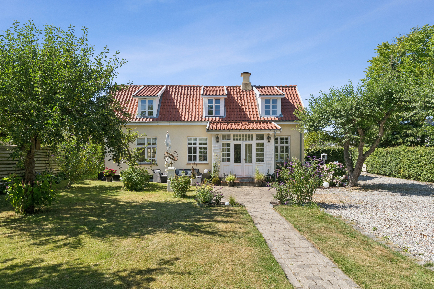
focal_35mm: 22
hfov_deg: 78.8
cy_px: 144
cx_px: 217
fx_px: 264
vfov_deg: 57.4
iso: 400
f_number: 7.1
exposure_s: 1/1000
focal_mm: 14.6
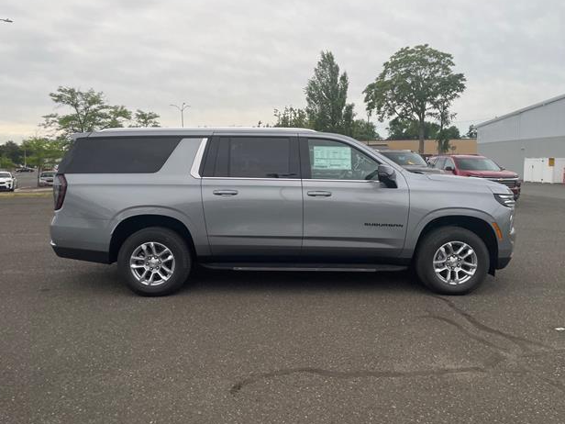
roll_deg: -0.7
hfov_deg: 65.3
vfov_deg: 51.4
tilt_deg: -1.9
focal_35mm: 27
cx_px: 279
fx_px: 441
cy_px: 208
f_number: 1.6
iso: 32
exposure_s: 1/1006
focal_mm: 4.2
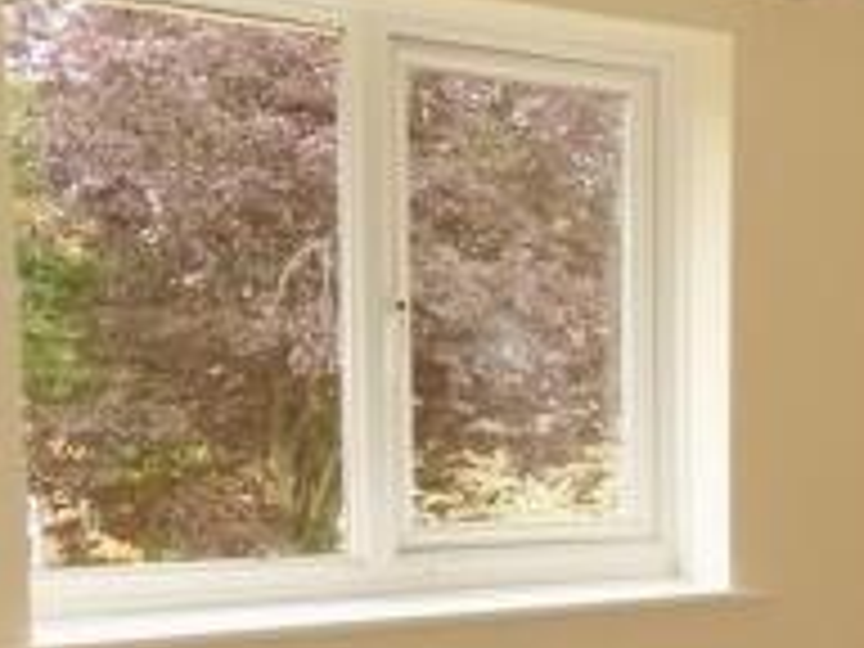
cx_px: 1087
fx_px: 1747
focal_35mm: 70
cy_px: 560
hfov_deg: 24.6
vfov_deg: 20.7
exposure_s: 1/160
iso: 200
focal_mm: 4
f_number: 3.1
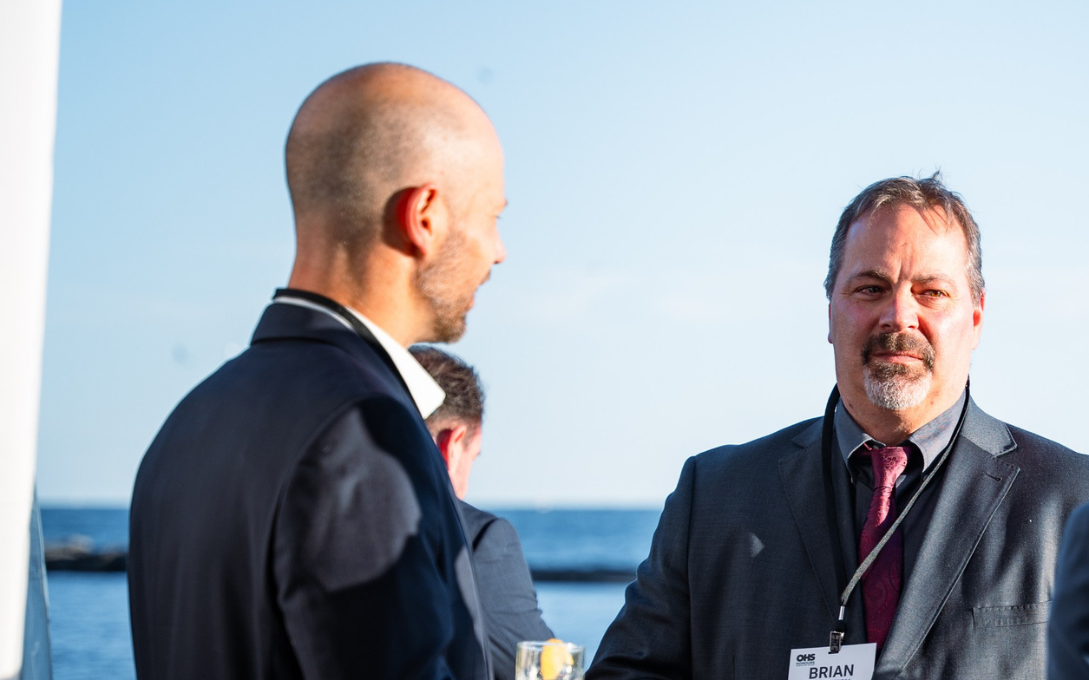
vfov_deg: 8.3
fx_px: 4689
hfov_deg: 13.1
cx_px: 1007
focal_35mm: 158
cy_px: 659
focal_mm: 70
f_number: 2.8
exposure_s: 1/640
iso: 100
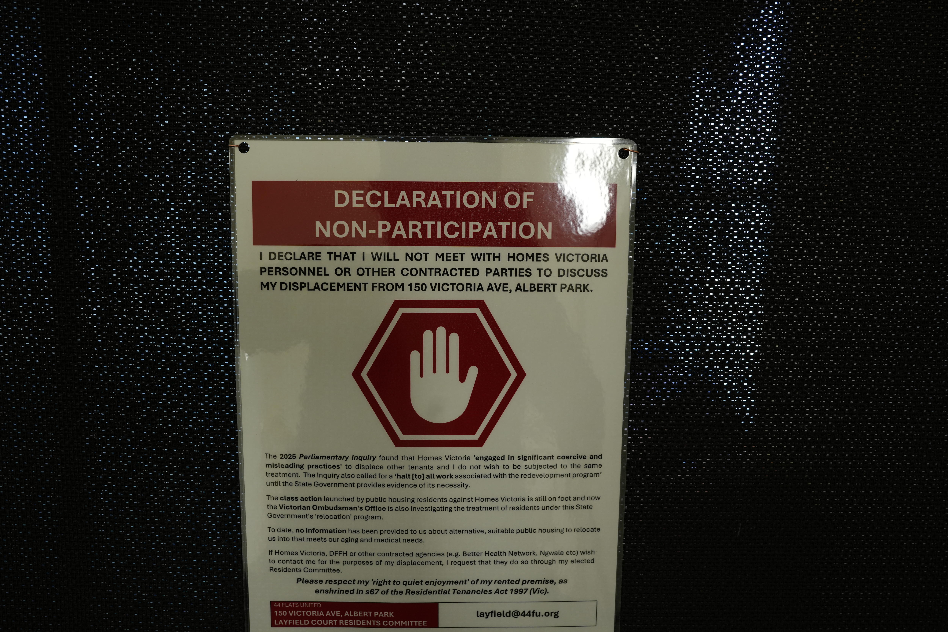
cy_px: 316
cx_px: 474
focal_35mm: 30
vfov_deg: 43.6
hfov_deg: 61.9
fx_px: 790
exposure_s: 1/100
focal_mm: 30
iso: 1000
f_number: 5
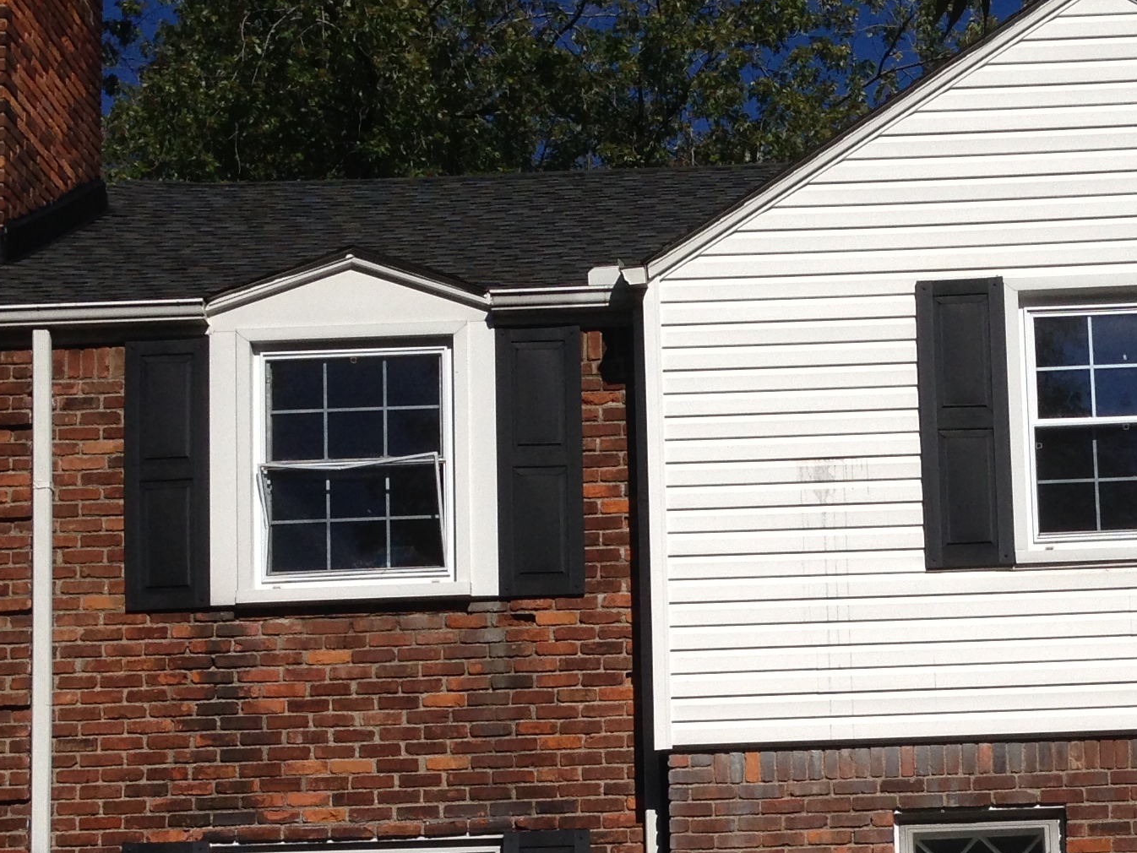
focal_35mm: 80
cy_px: 790
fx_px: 2628
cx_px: 815
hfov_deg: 24.2
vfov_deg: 18.1
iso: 80
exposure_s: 1/4926
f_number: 2.4
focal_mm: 4.12
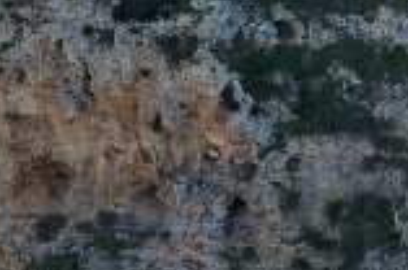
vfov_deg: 2.9
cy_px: -228
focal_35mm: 475
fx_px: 5372
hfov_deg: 4.3
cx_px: 468
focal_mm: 62
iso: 220
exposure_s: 1/60
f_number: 10
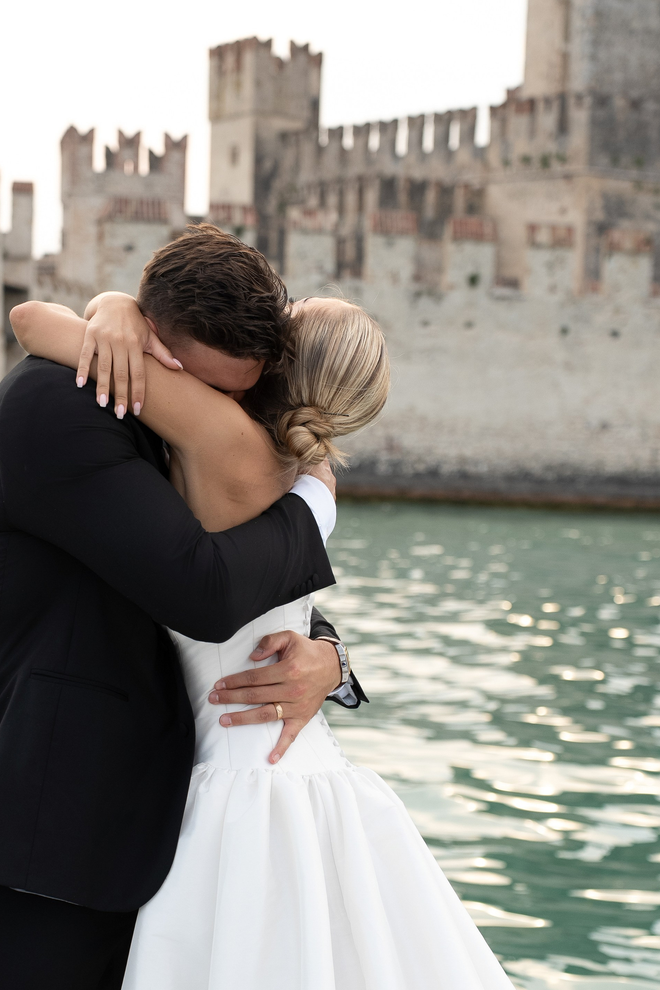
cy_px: 532
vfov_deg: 23.6
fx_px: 2365
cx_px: 293
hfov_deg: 15.9
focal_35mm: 86
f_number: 4
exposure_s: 1/1000
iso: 500
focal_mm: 60
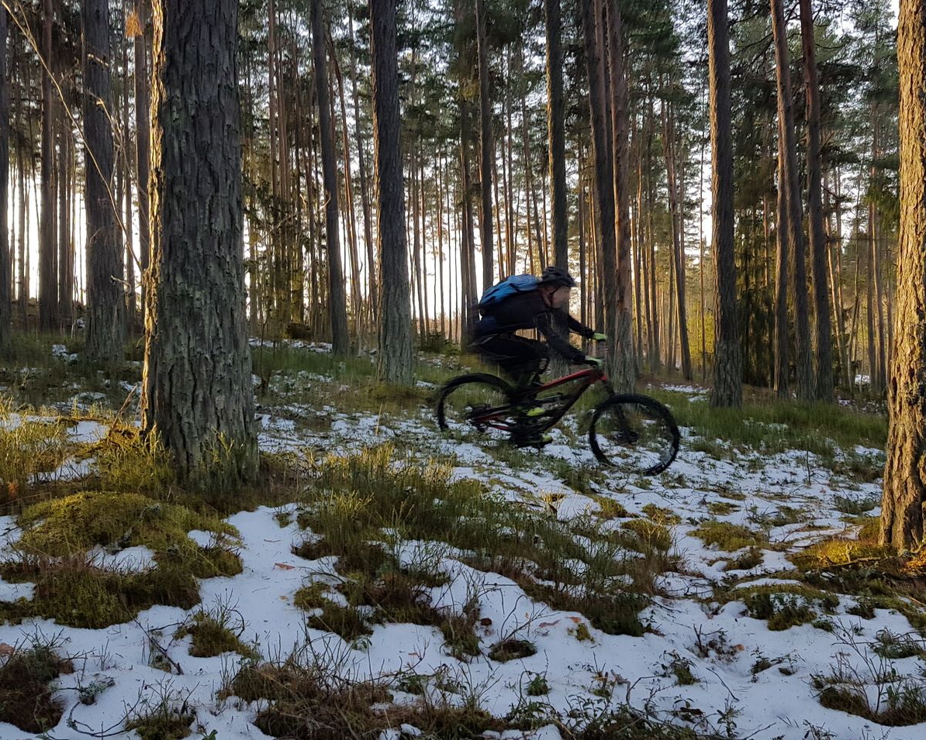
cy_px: 318
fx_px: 932
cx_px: 507
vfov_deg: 43.2
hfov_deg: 52.8
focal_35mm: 34
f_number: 1.7
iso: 40
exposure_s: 1/261
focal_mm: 4.2
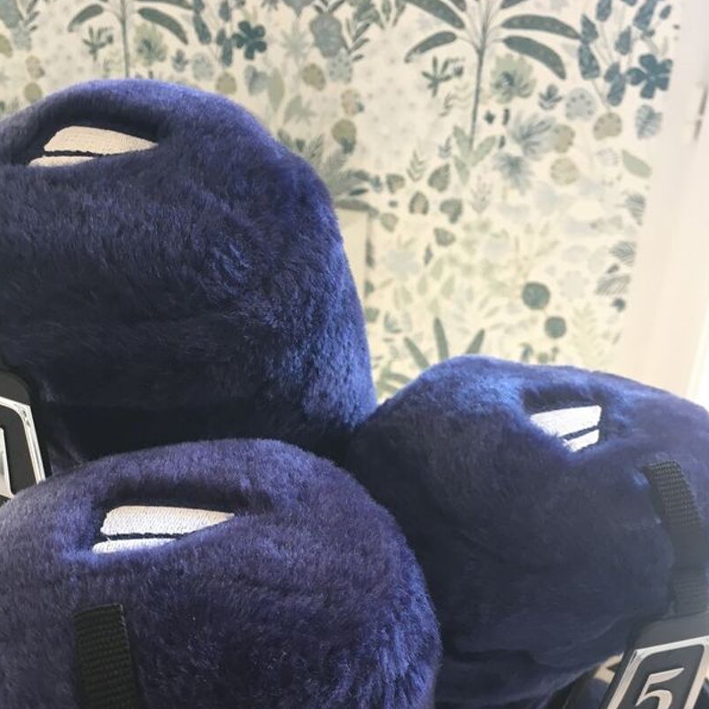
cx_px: 271
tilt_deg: -35.5
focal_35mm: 43
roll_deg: +0.2
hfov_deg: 38.9
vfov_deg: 37.8
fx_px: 996
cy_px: 560
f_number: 2.2
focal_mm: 4.15
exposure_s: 1/33
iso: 32
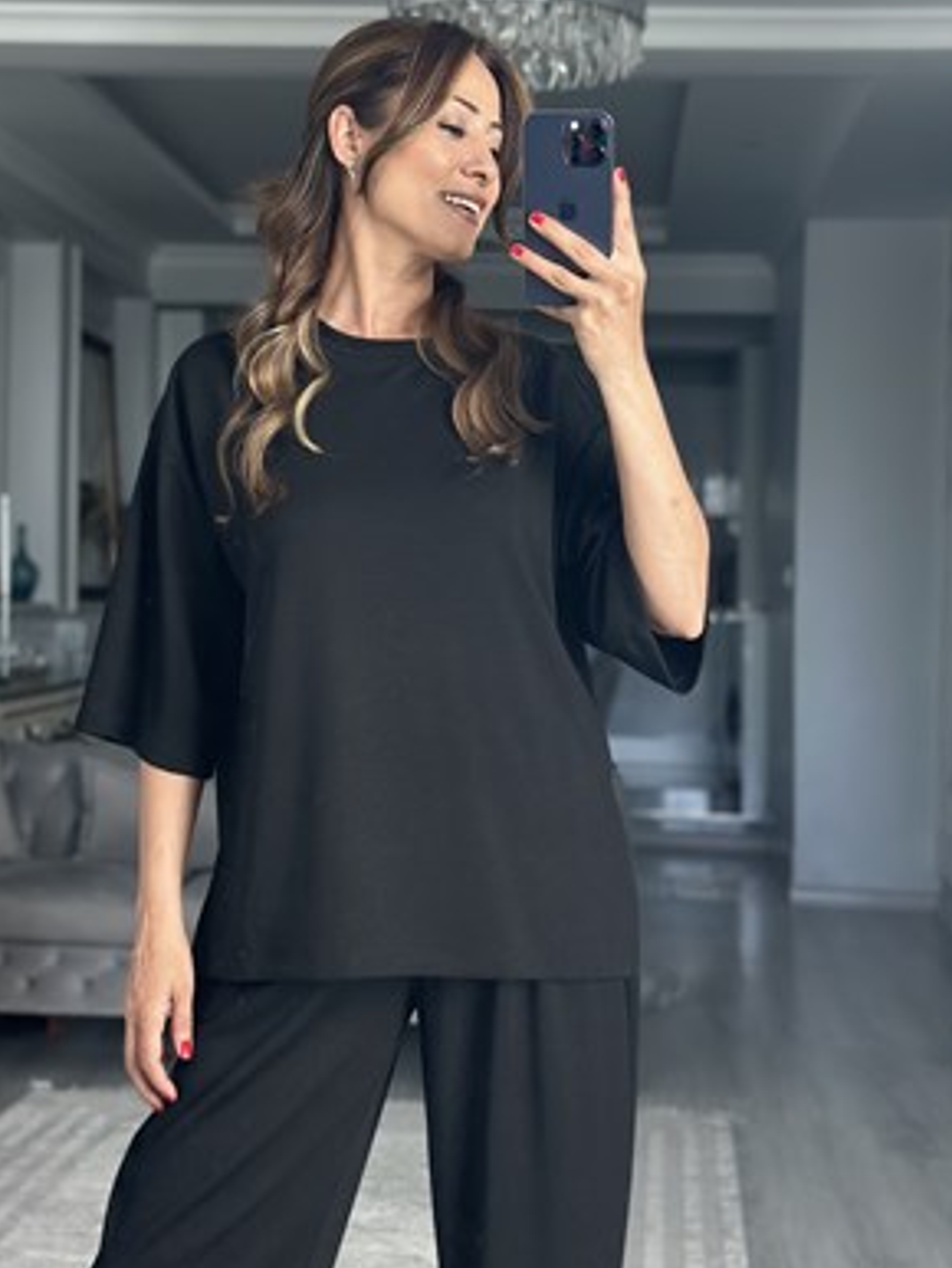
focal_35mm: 63
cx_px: 407
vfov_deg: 30.7
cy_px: 588
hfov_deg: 23.3
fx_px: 2308
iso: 100
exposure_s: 1/121
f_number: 1.78
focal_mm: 6.86
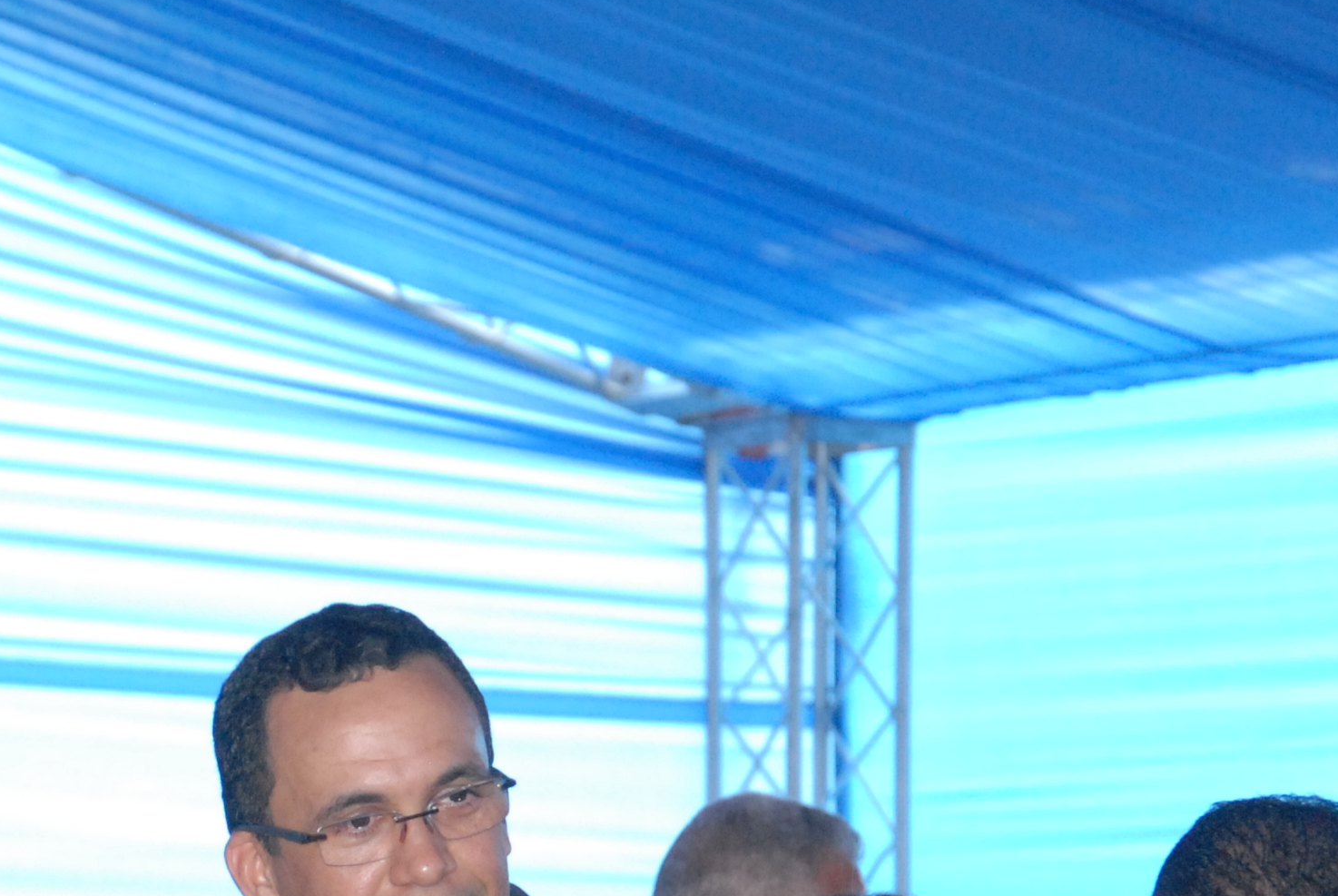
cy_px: 1049
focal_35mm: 260
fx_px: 9676
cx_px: -75
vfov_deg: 5.3
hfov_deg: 7.9
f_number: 5.3
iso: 800
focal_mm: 66
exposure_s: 1/125
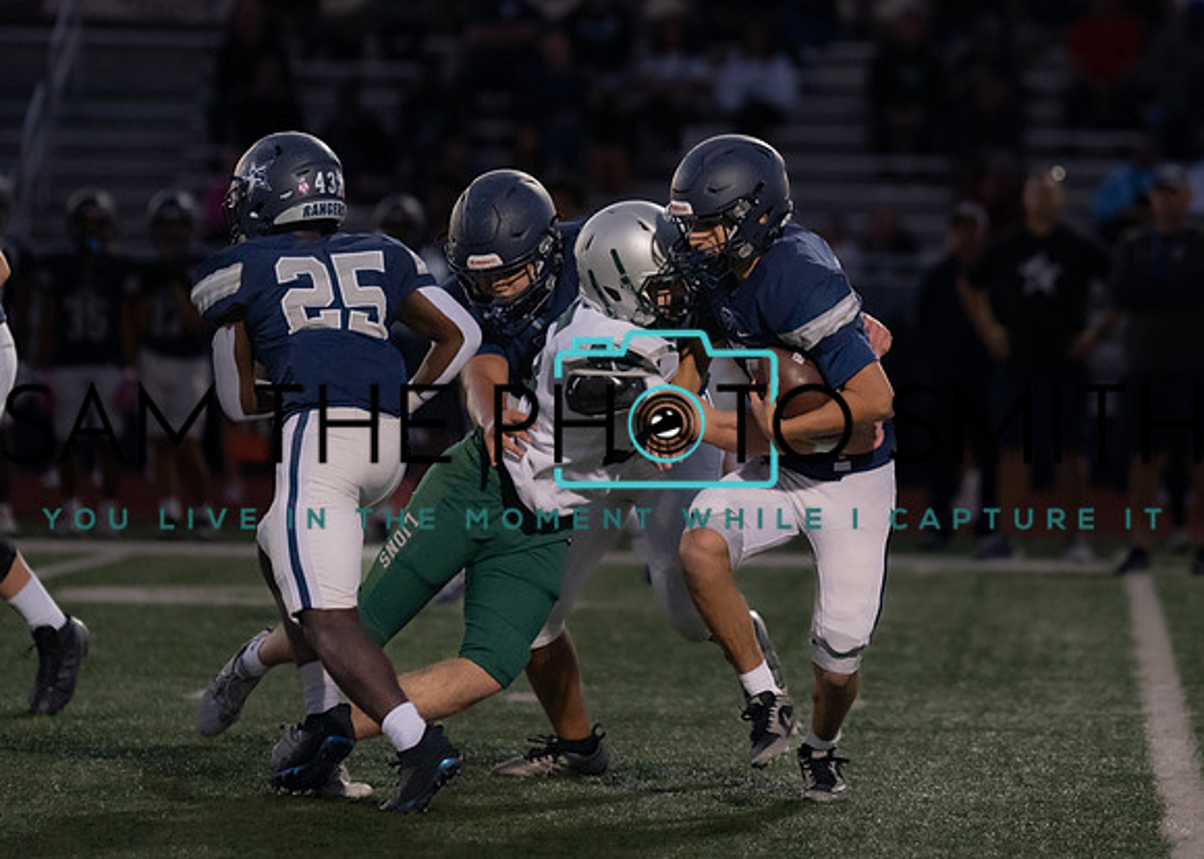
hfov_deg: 6.3
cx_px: 728
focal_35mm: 319
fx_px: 10915
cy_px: 214
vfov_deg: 4.5
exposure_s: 1/1250
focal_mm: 200
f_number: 2.8
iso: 2000
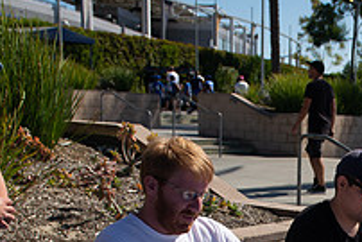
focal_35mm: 69
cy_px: 297
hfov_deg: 27.5
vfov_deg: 18.6
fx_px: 694
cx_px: 362
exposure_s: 1/4000
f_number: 4
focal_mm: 24
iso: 200
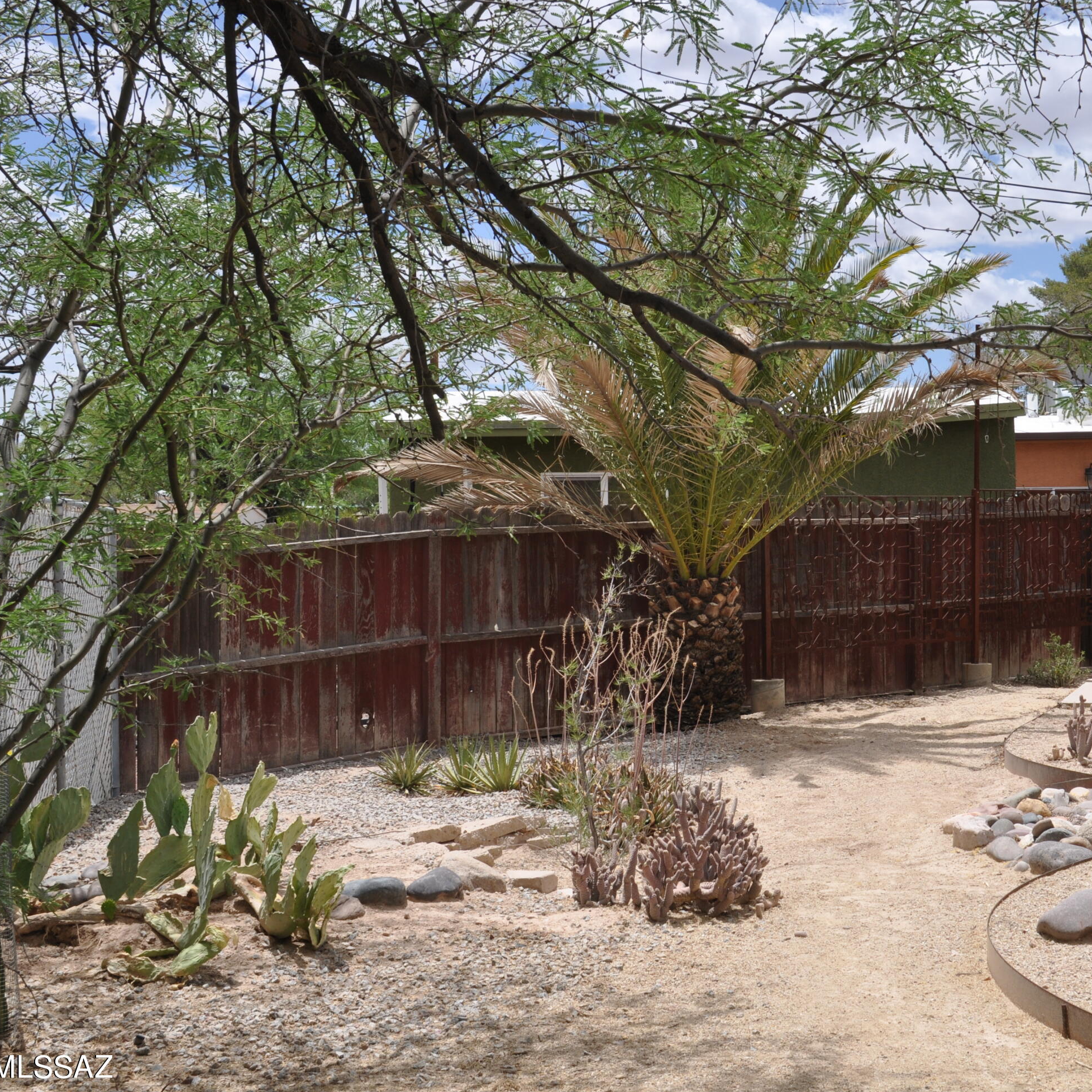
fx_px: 2022
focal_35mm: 57
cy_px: 552
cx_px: 724
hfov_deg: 30.0
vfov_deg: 30.2
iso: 200
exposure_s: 1/400
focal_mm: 29
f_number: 10
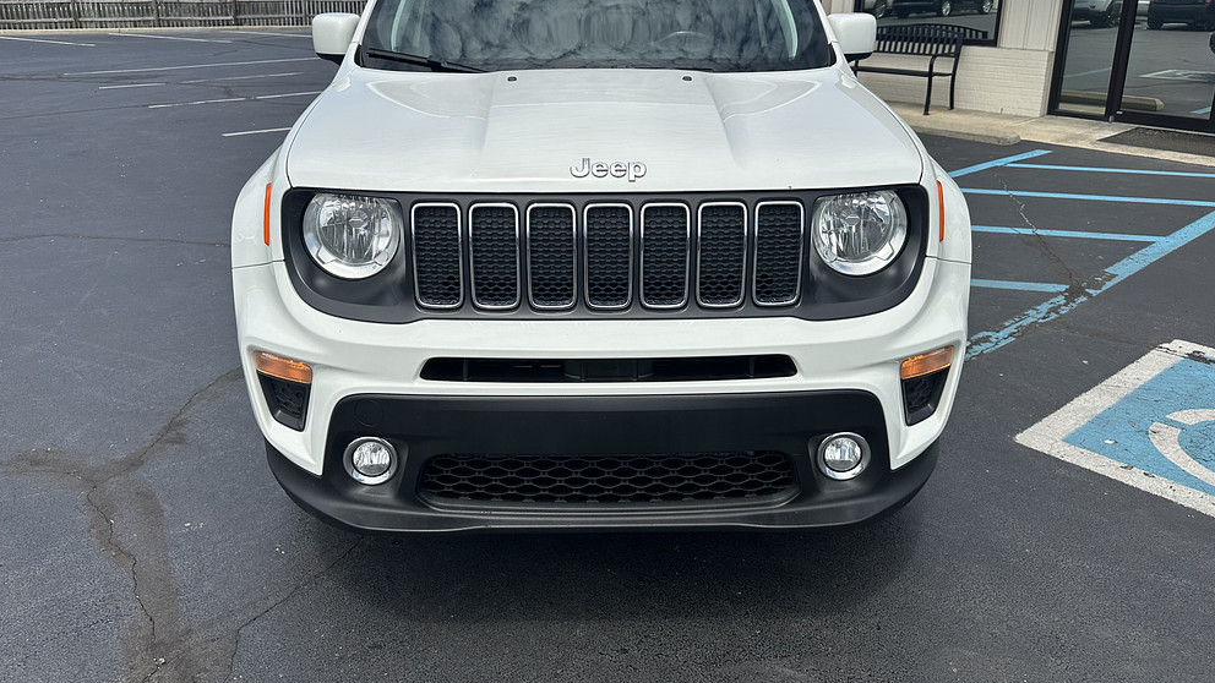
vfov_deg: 42.5
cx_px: 598
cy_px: 246
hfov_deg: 69.9
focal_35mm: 27
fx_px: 870
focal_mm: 6.86
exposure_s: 1/6623
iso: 80
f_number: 1.78
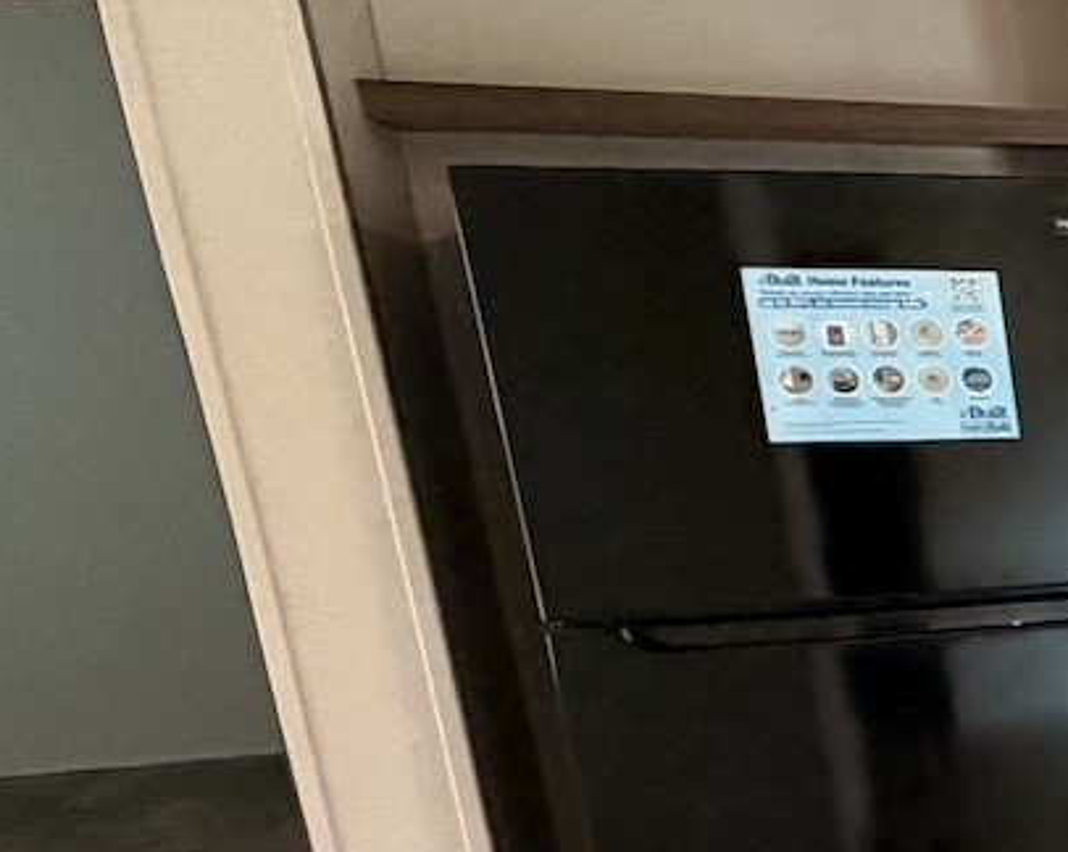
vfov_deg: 21.3
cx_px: 2307
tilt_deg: -15.1
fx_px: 2179
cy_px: 881
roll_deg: +0.3
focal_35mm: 69
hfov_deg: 17.0
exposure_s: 1/60
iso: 320
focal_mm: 2.22
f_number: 2.2
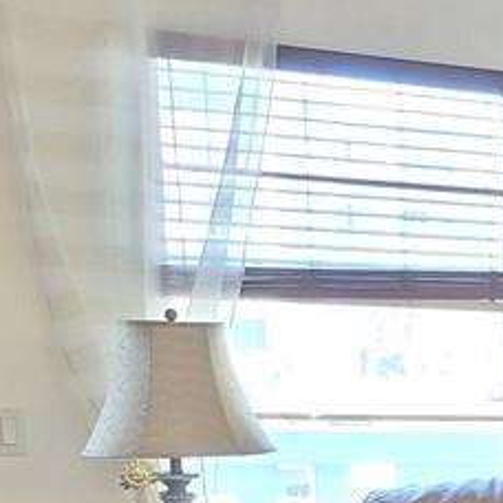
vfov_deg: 16.0
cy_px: 664
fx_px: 1693
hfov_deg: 14.3
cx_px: 986
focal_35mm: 103
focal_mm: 5.4
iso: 250
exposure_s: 1/39
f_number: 1.8
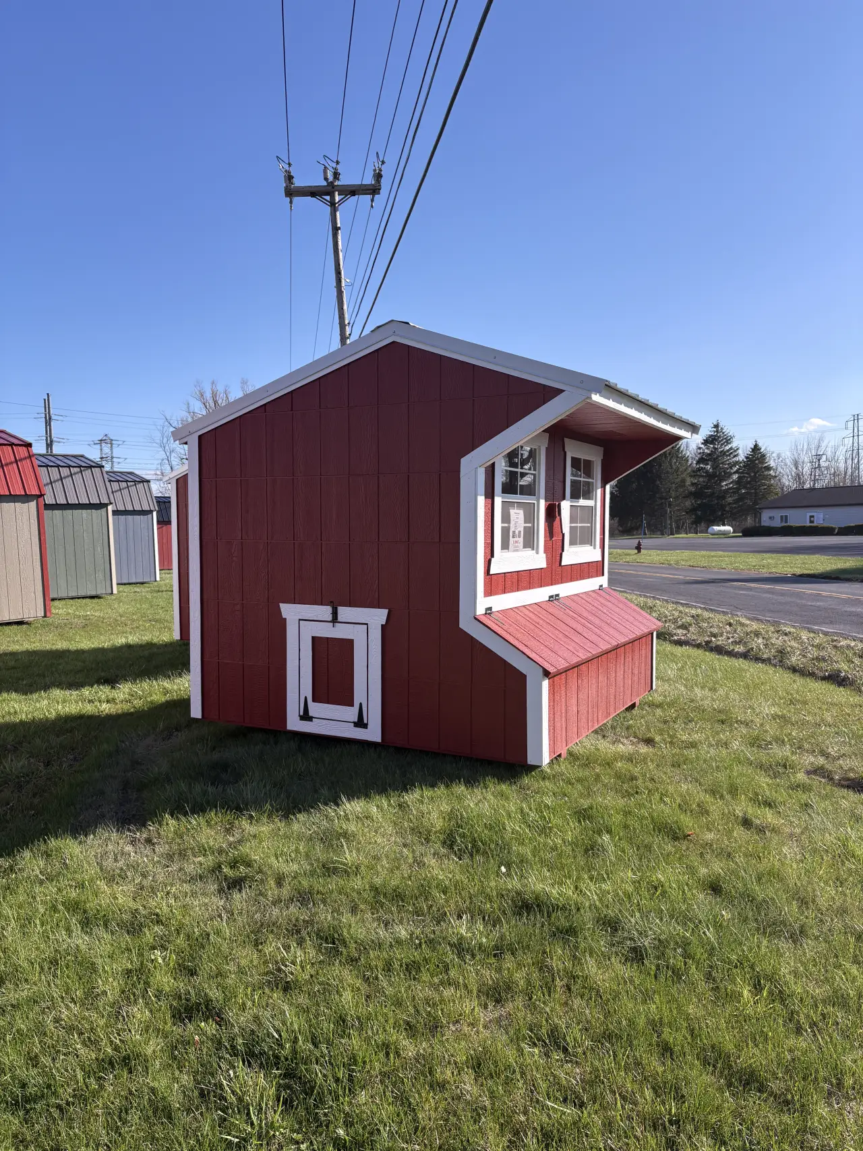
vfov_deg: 67.3
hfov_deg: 53.1
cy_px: 576
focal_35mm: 26
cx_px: 432
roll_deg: +0.7
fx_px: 864
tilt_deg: -2.4
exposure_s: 1/2364
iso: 50
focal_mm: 5.96
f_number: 1.6
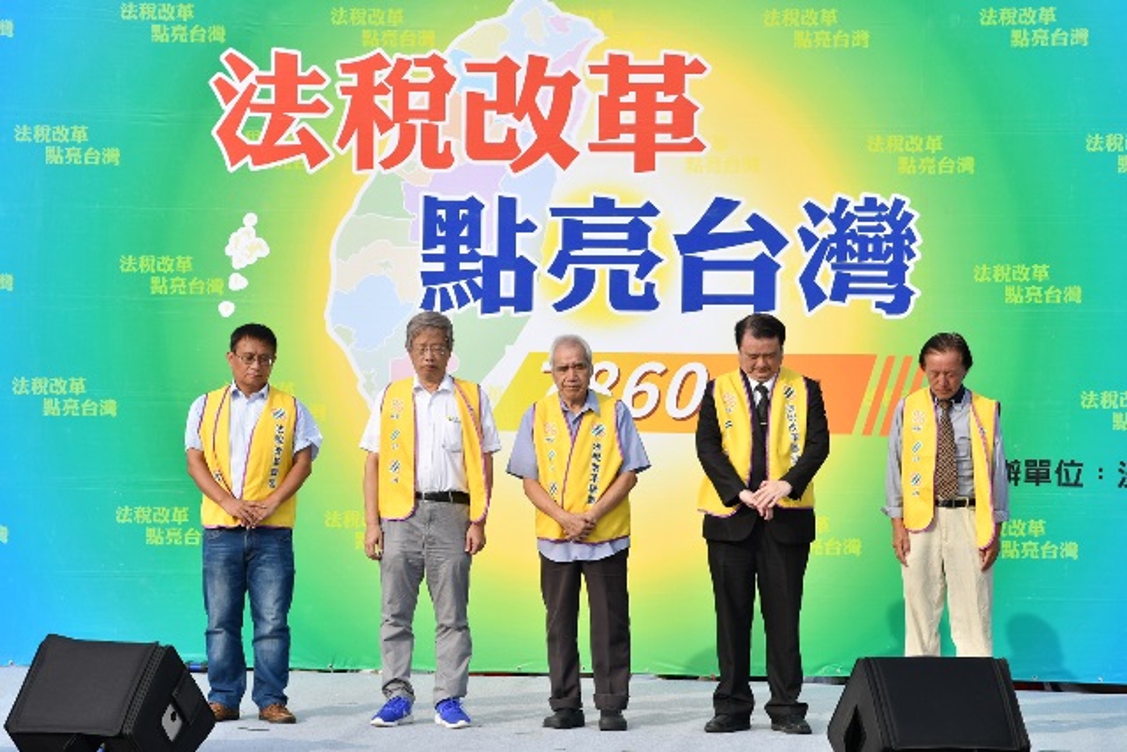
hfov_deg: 15.9
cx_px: 564
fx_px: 4039
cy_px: 376
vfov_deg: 10.6
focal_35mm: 129
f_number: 7.1
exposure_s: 1/320
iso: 100
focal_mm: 86
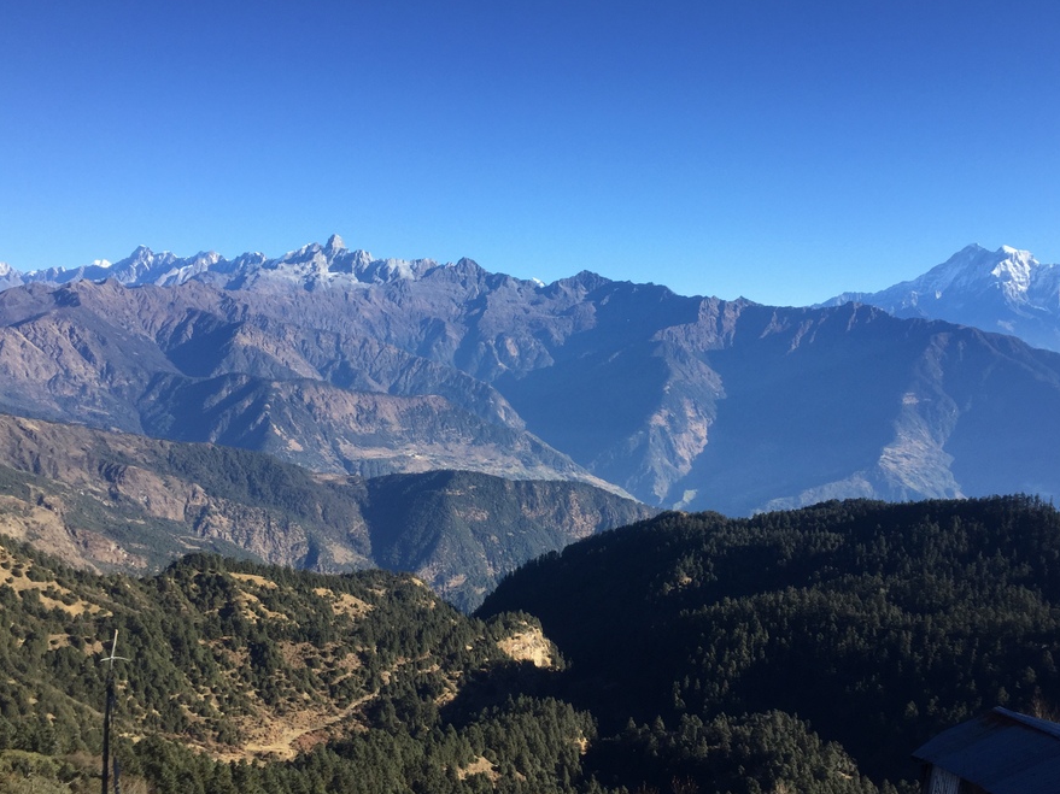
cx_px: 576
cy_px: 446
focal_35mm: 33
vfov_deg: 42.9
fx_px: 1010
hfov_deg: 55.3
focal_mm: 4.15
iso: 32
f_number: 2.2
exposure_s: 1/1068
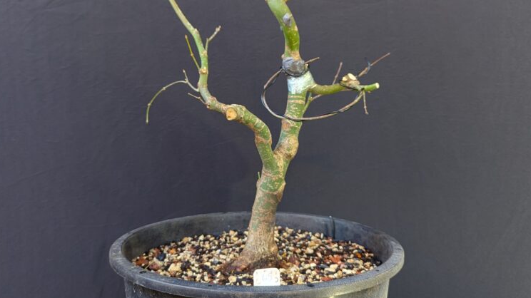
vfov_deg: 32.7
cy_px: 125
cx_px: 265
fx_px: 507
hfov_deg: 55.3
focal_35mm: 36
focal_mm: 6.81
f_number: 1.85
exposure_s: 1/33.3
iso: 80
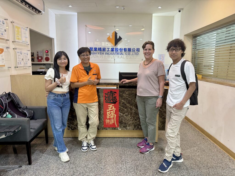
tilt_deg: -8.1
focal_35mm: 24
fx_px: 163
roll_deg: -0.1
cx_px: 118
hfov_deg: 71.6
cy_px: 88
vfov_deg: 56.8
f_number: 1.78
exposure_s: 1/120
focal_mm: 6.76
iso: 160
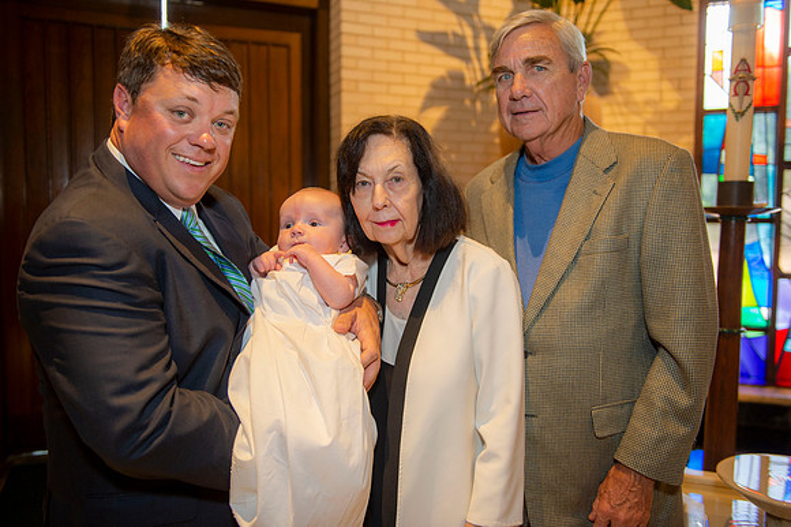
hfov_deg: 60.3
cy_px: 264
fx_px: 681
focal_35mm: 31
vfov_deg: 42.3
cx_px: 396
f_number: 2.8
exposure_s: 1/100
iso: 500
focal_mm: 31
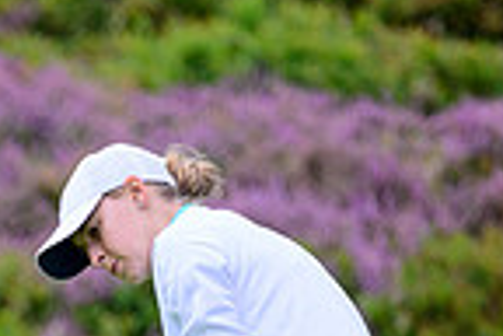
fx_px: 22521
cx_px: -346
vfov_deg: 0.9
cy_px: 653
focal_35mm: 1612
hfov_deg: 1.3
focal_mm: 400
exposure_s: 1/1250
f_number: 6.3
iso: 800
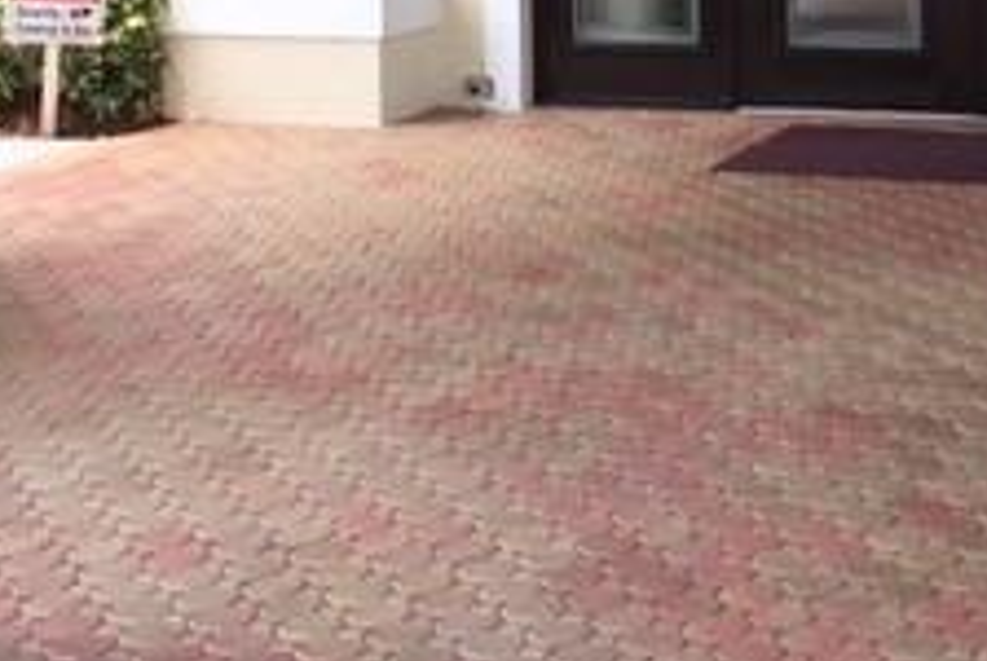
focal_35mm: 86
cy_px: -84
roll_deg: +1.2
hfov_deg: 23.3
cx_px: 753
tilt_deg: -1.7
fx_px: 2361
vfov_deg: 15.5
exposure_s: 1/252
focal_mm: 4.15
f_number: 2.2
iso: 25
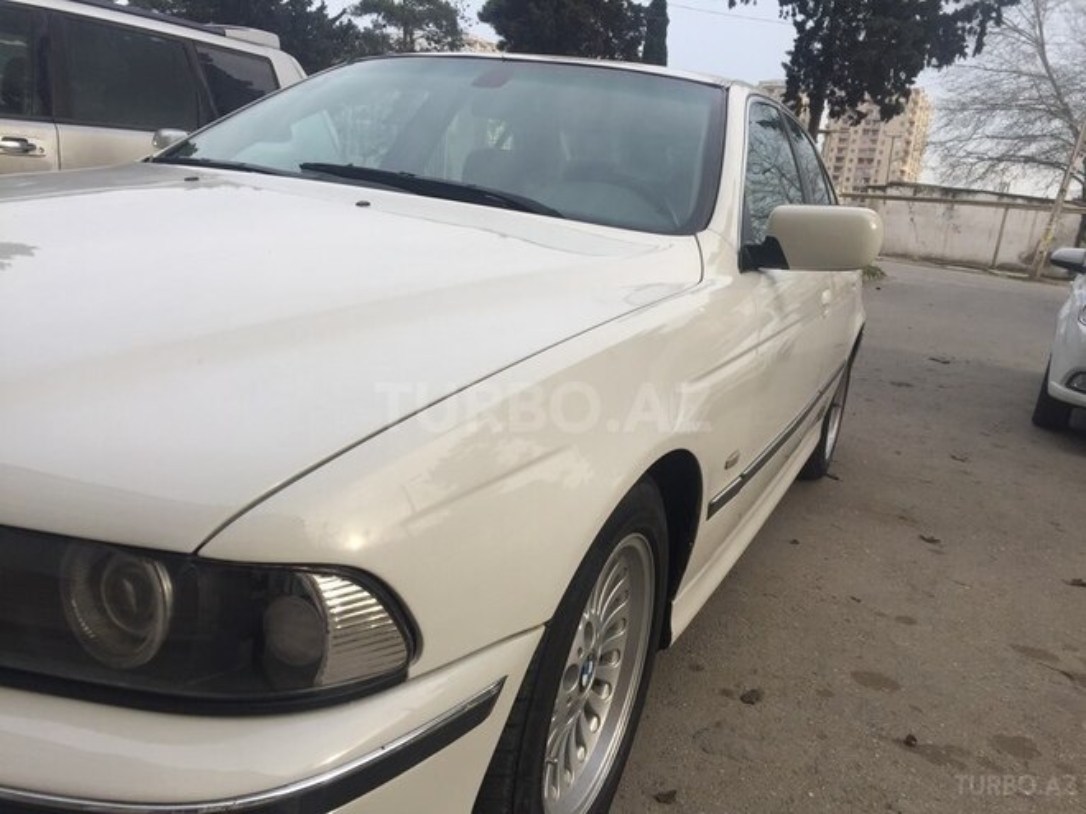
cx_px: 543
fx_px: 910
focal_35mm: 29
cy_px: 407
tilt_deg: -13.6
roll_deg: -6.1
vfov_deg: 48.2
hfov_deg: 61.7
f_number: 2.2
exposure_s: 1/573
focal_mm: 4.15
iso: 32
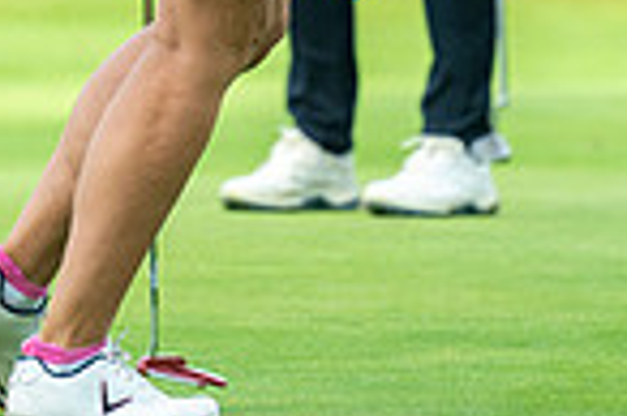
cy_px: -369
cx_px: -120
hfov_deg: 1.7
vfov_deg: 1.2
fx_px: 20720
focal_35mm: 1191
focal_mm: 300
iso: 250
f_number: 4
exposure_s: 1/1000
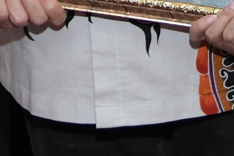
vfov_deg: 4.7
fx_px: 1806
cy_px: -289
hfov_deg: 7.4
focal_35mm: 278
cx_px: -13
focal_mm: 46
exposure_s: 1/80
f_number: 4
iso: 2000
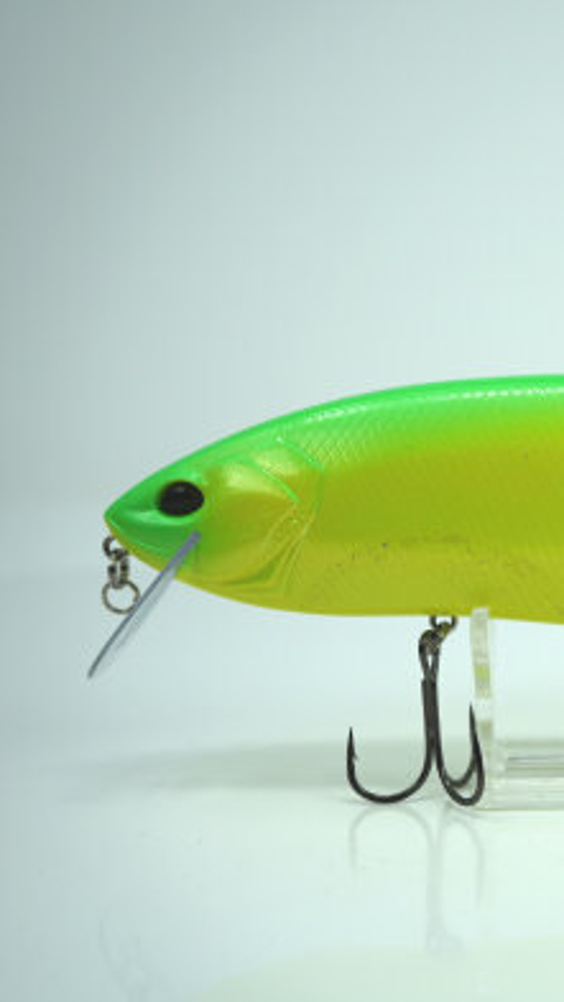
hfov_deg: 20.2
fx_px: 1489
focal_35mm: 56
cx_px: 661
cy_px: 502
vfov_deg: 37.2
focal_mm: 35
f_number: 5.6
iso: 160
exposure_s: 1/250
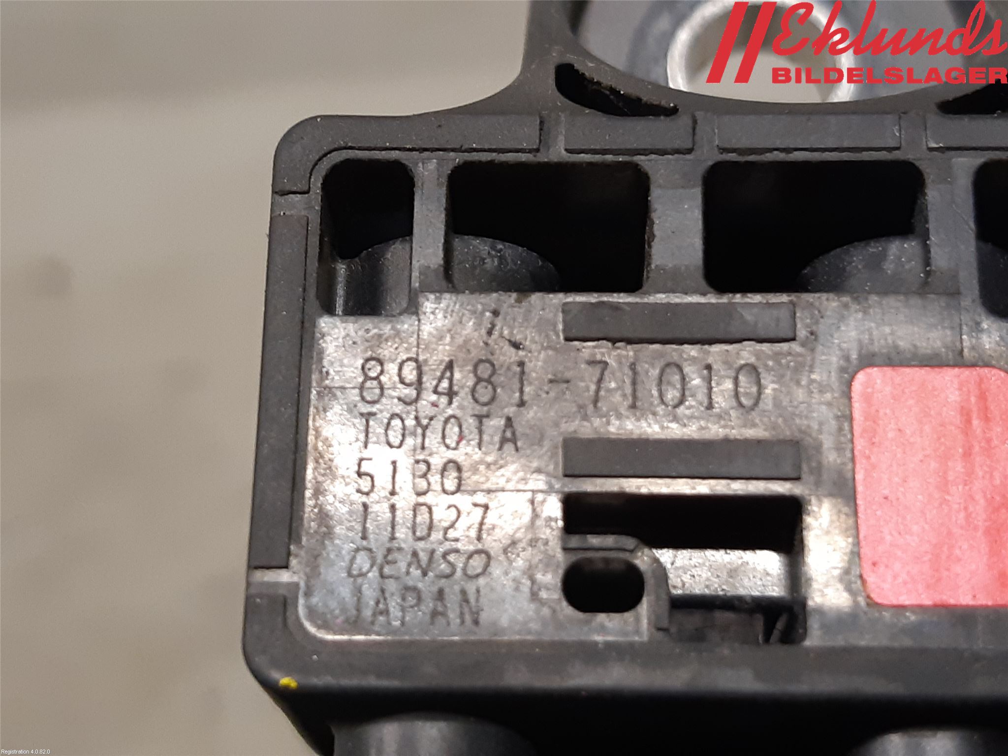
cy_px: 378
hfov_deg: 67.3
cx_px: 504
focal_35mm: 26
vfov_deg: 53.1
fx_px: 757
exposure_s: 1/50
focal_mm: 3.93
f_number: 1.7
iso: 160
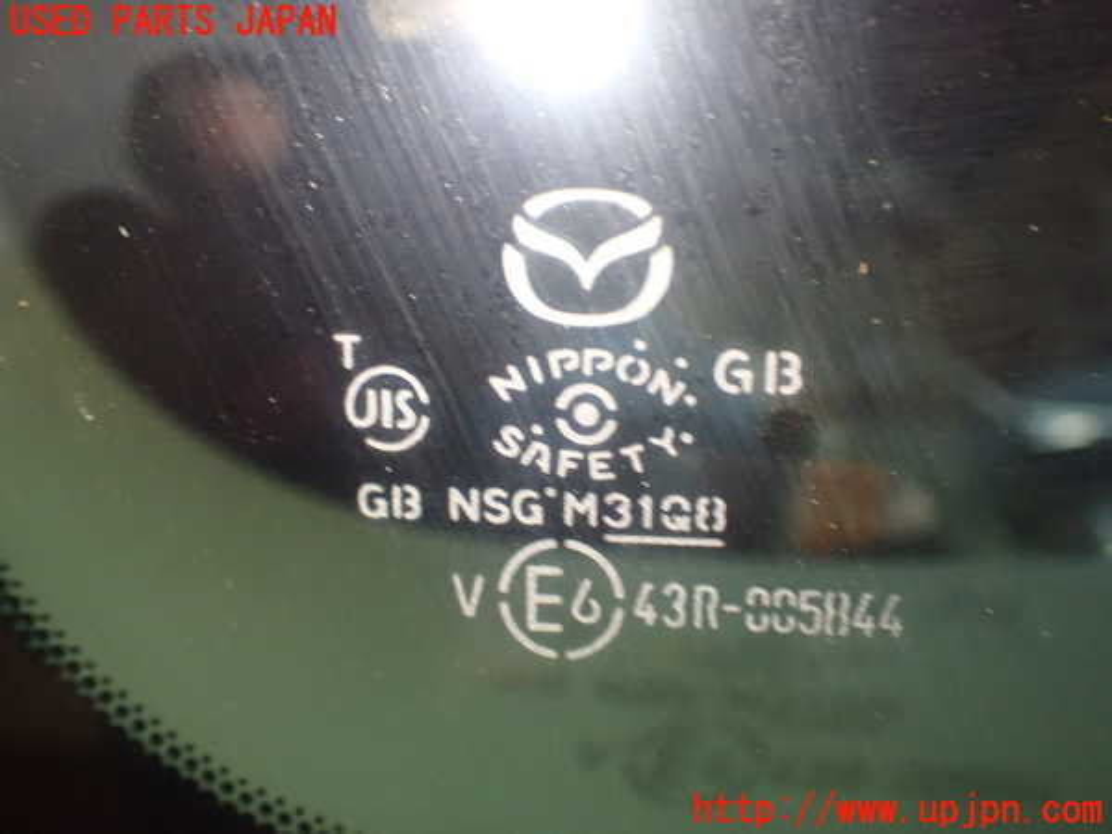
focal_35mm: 36
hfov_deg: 51.4
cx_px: 556
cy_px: 417
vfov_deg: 39.7
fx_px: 1156
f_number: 2.5
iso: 800
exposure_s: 1/25
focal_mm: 6.37
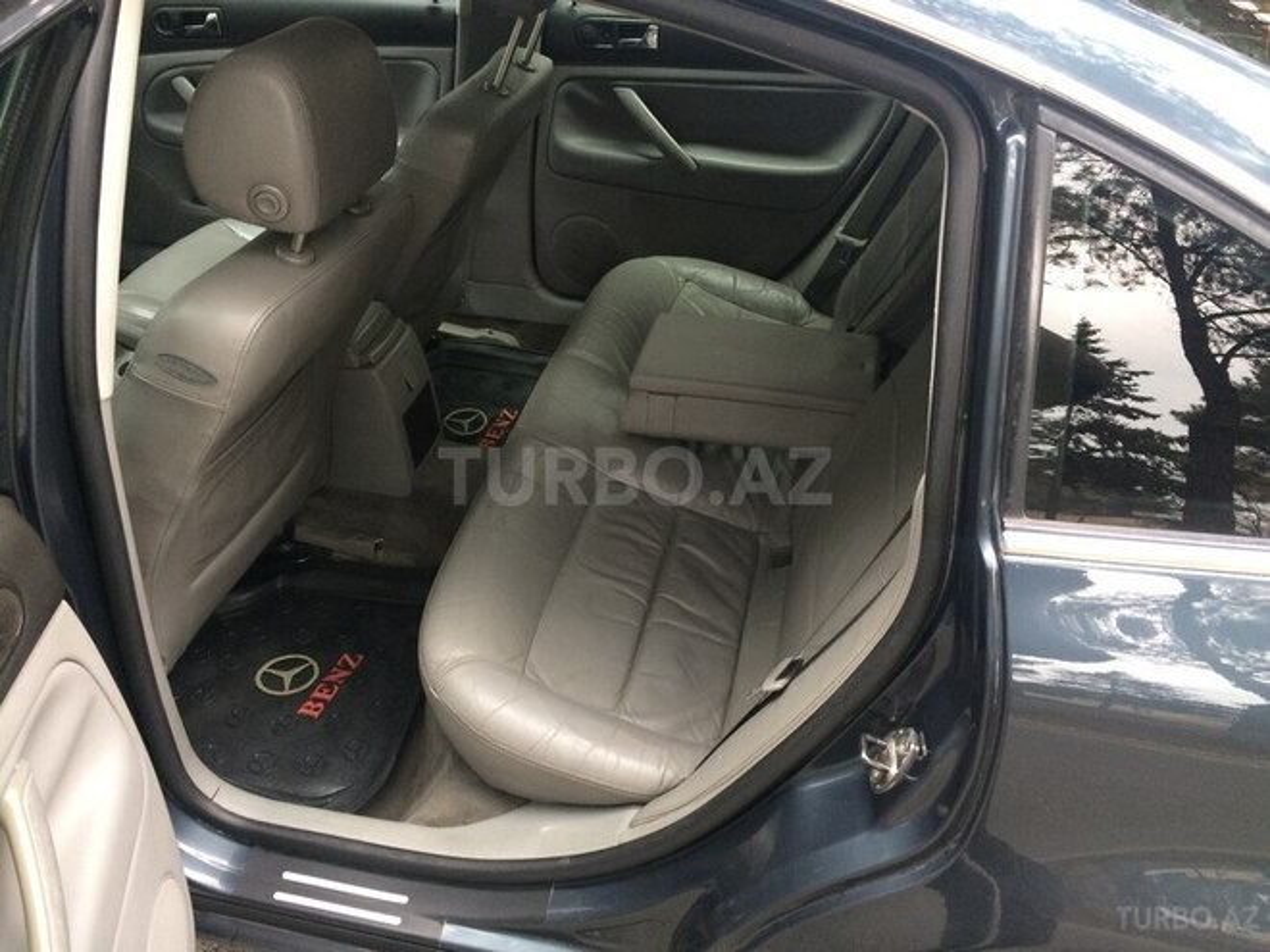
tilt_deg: -35.7
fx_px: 1064
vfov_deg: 48.2
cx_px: 635
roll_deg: -1.9
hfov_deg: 61.7
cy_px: 476
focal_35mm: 29
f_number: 2.2
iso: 160
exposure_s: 1/33
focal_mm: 4.15
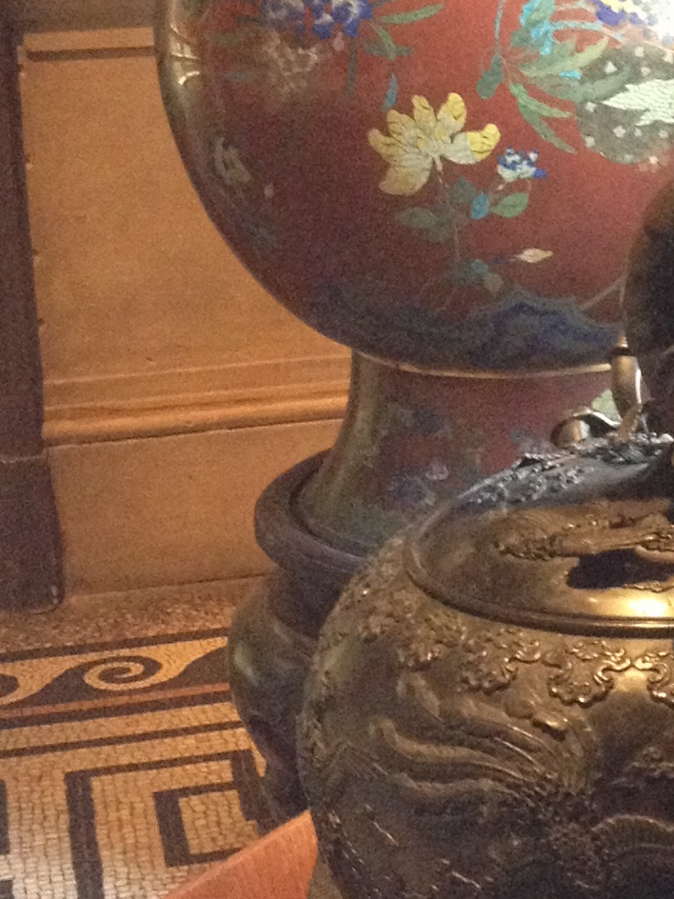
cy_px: 317
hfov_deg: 12.0
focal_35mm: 121
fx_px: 3141
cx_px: 834
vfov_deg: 16.3
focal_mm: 4.28
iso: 400
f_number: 2.4
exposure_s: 1/20
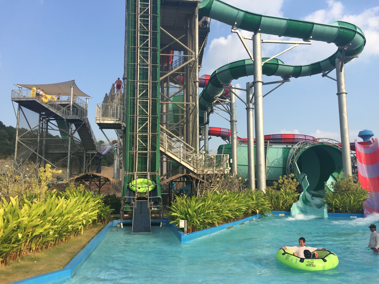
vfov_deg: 48.2
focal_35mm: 29
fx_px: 318
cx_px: 190
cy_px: 142
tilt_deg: +7.3
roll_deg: -0.9
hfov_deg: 61.7
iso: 32
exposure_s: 1/1276
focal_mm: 4.15
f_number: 2.2
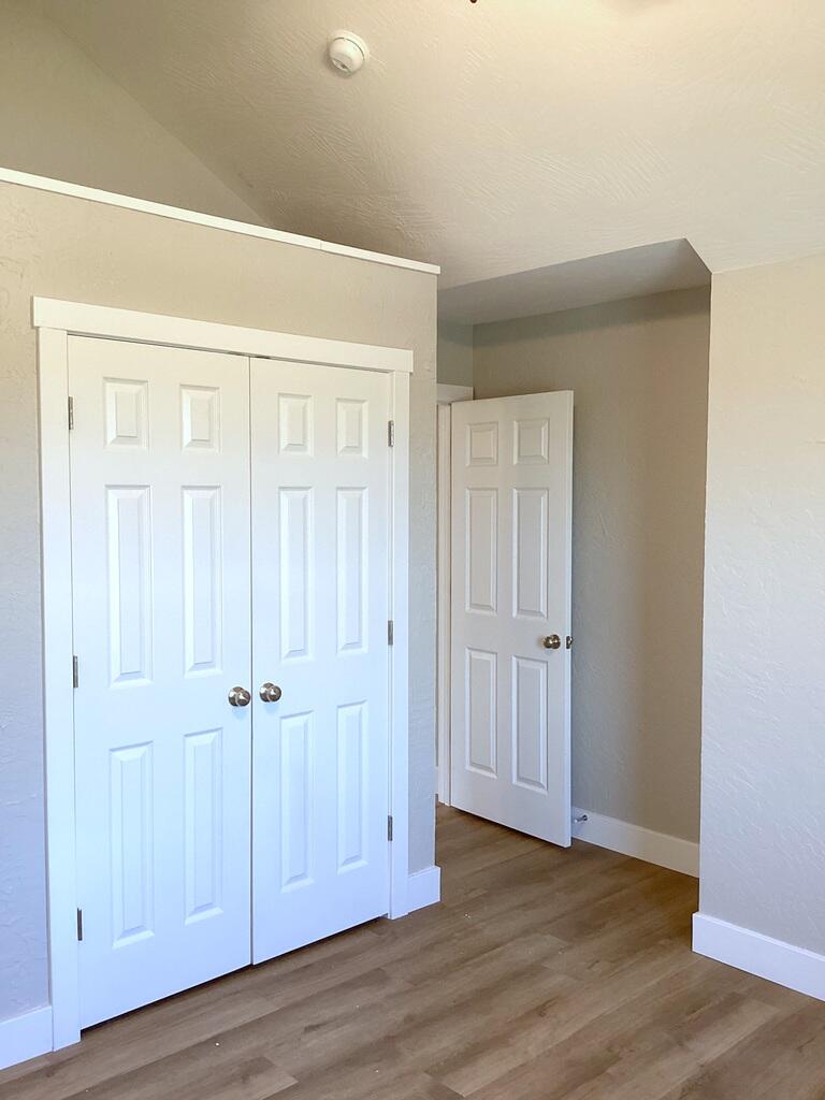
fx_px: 985
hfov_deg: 45.4
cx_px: 412
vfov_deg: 58.4
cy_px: 550
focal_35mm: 31
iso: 80
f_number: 2.4
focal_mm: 3.3
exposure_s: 1/60
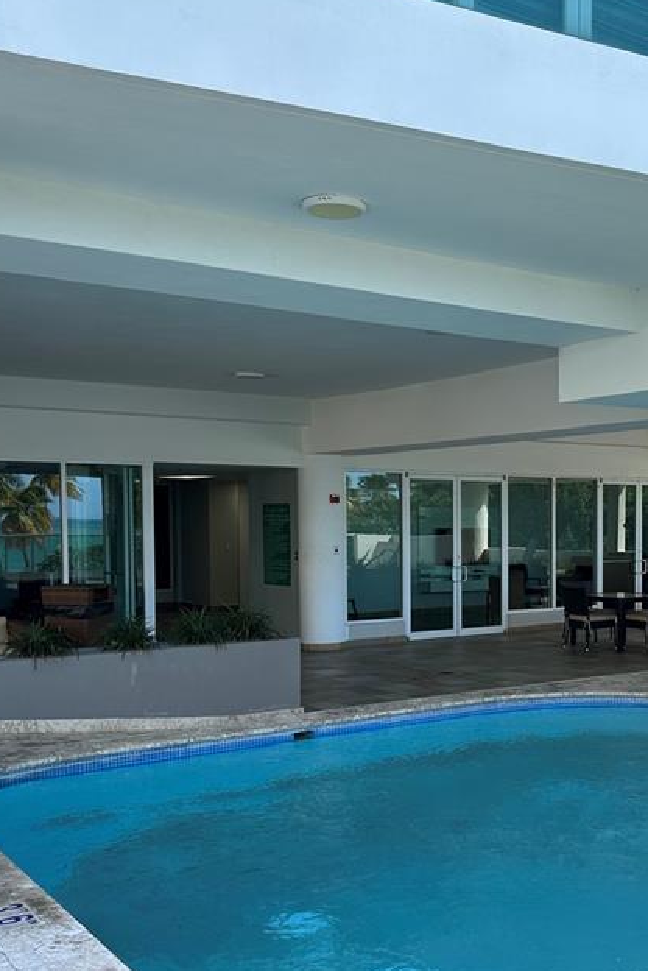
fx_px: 1106
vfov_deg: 47.2
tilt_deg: -3.0
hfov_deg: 31.7
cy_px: 555
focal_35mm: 41
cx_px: 528
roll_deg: -0.2
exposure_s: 1/879
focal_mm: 6.86
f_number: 1.78
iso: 80
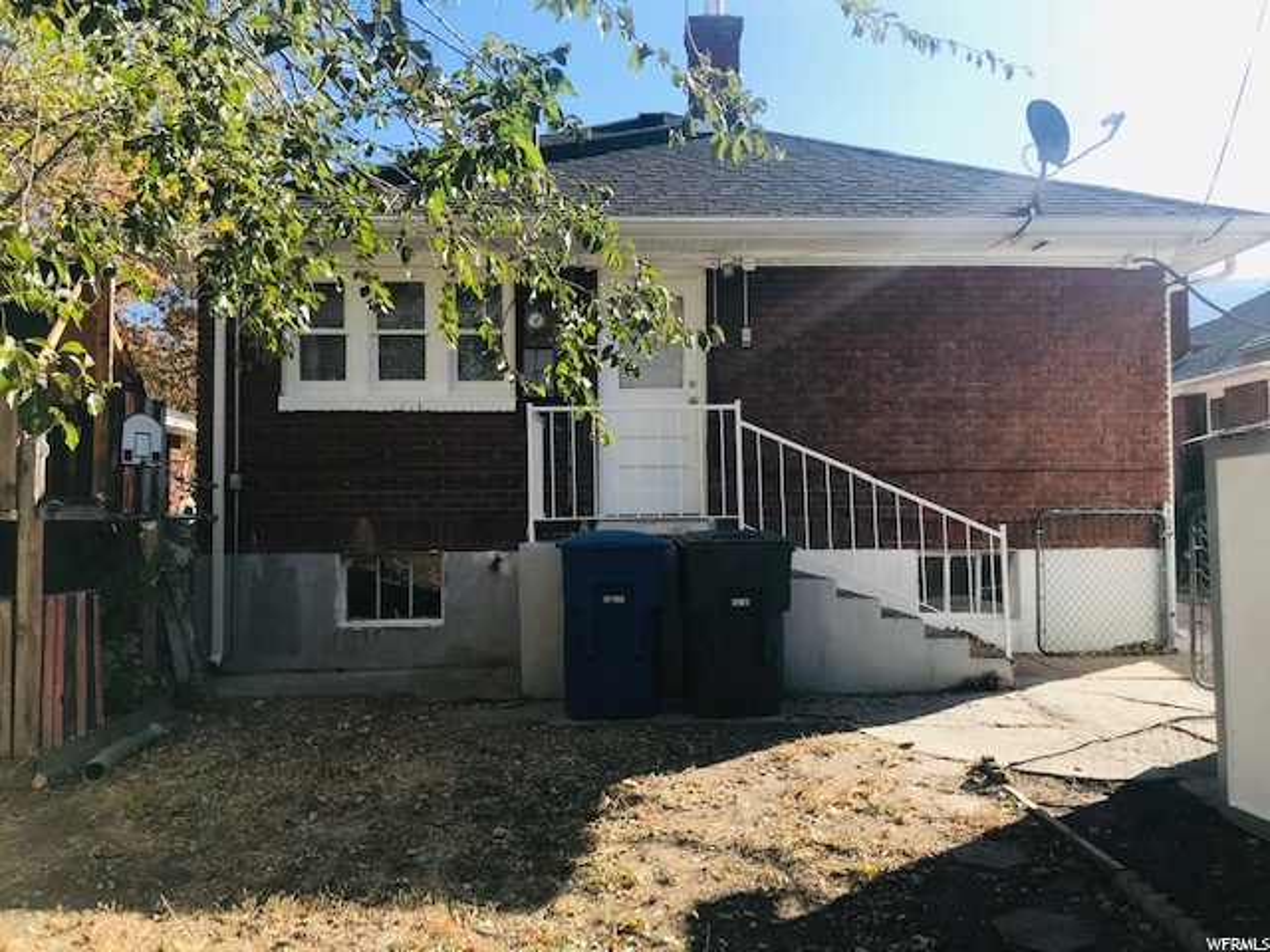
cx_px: 635
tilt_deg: +3.3
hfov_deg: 63.4
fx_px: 1027
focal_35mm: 28
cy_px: 476
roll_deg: +1.1
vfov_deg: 49.7
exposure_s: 1/921
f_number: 1.8
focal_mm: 3.99
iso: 20
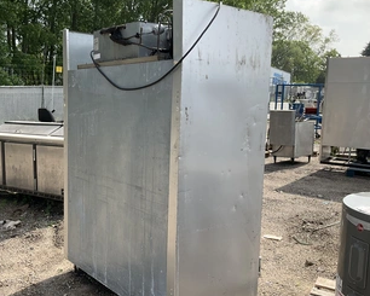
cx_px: 131
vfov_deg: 40.1
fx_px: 405
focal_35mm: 37
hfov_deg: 48.4
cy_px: 153
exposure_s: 1/1168
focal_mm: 3
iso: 25
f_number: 1.8
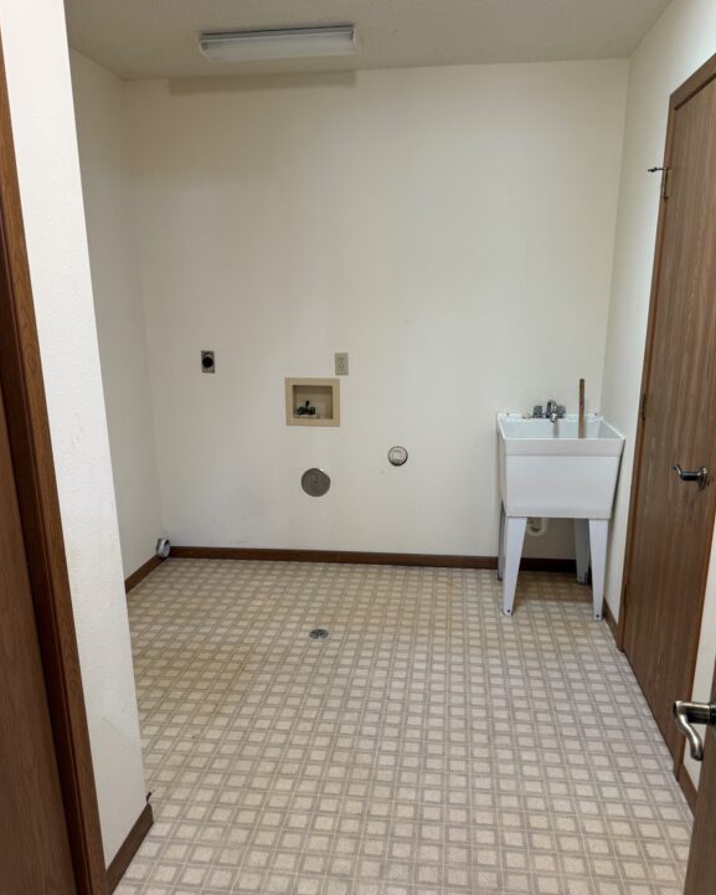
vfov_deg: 65.9
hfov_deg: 54.9
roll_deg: +2.4
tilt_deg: -13.8
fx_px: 689
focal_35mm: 26
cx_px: 364
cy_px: 485
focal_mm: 6.76
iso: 160
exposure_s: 1/60
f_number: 1.78
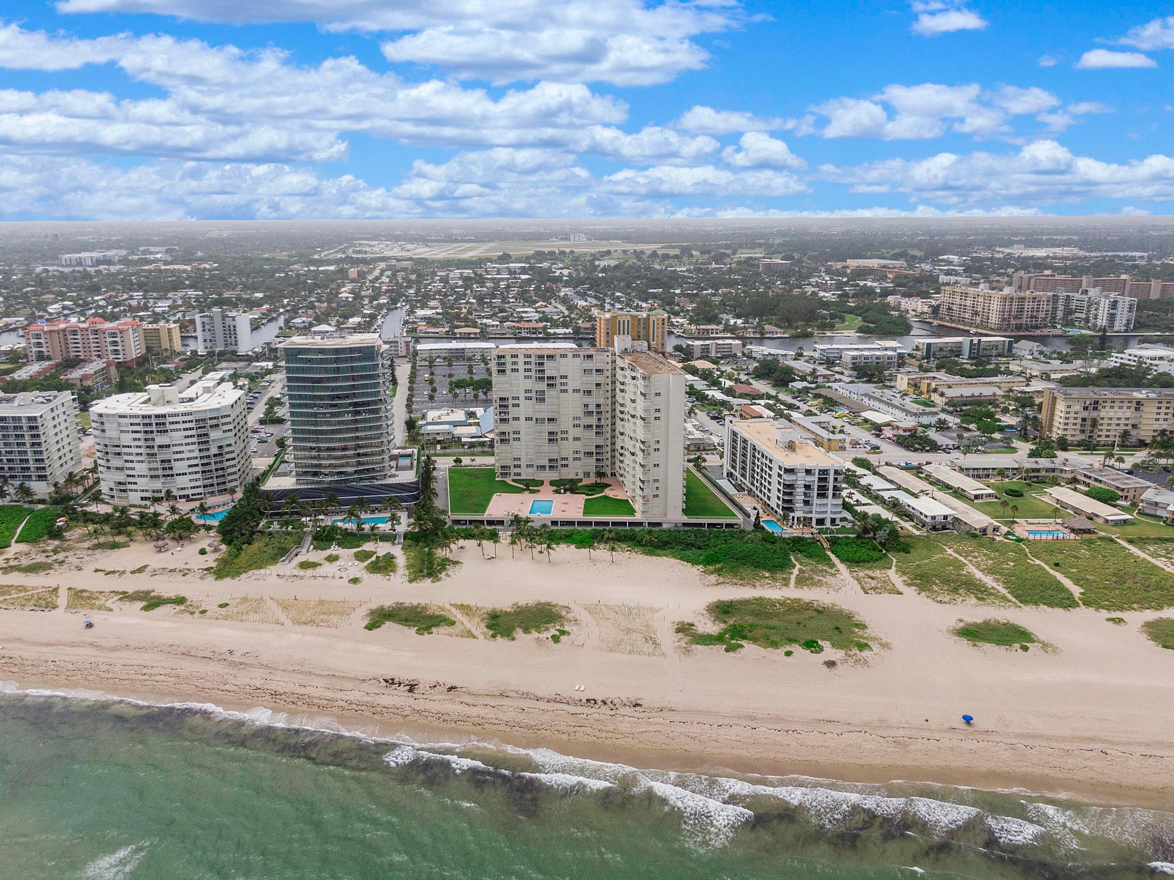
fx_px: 814
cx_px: 587
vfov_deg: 56.8
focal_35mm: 24
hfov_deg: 71.6
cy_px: 440
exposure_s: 1/3200
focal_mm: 4.39
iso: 100
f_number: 2.8
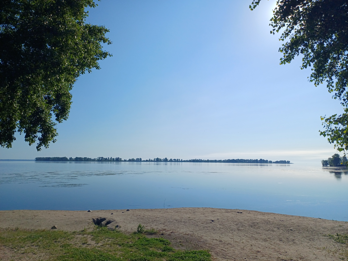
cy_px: 130
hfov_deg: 69.4
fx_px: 251
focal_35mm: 25
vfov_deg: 54.9
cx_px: 174
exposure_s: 1/3906
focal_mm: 4.65
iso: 50
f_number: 1.8
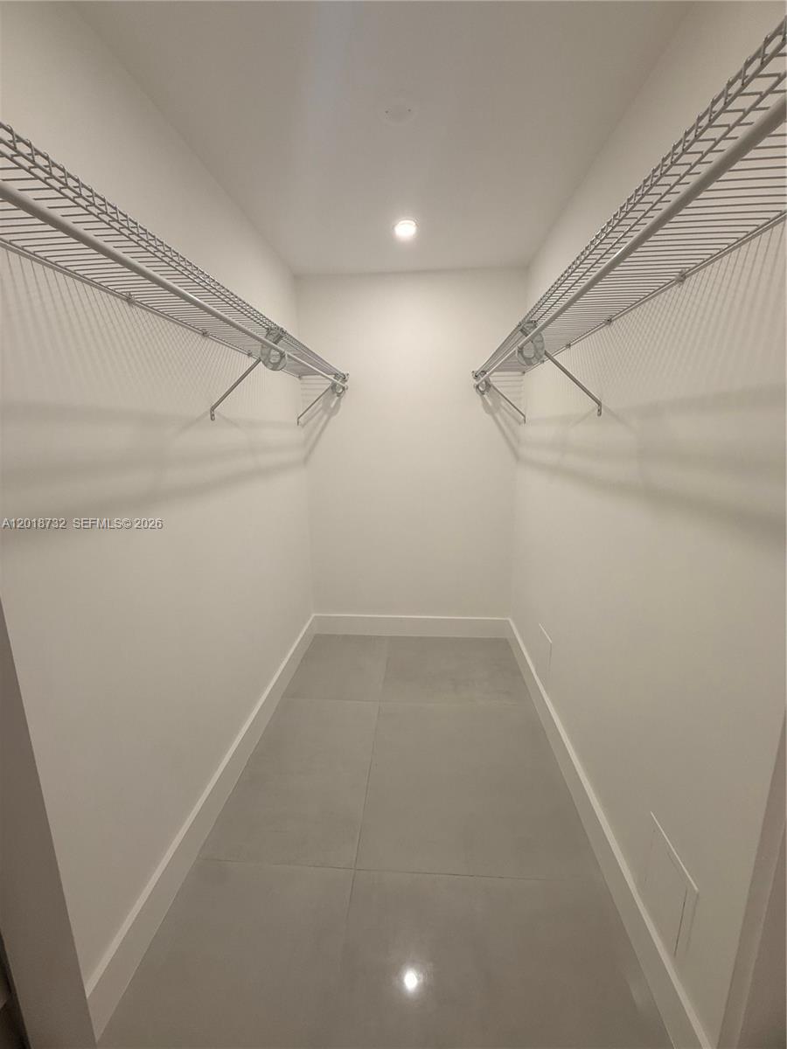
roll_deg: -0.1
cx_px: 394
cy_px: 524
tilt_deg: -11.2
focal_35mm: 14
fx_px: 424
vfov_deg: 102.1
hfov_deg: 85.7
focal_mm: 2.22
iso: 100
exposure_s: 1/120
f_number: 2.2
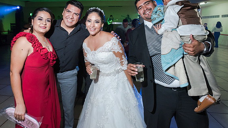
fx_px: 139
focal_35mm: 23
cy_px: 33
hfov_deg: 78.1
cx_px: 96
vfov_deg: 47.7
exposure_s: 1/100
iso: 1600
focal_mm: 17
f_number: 4
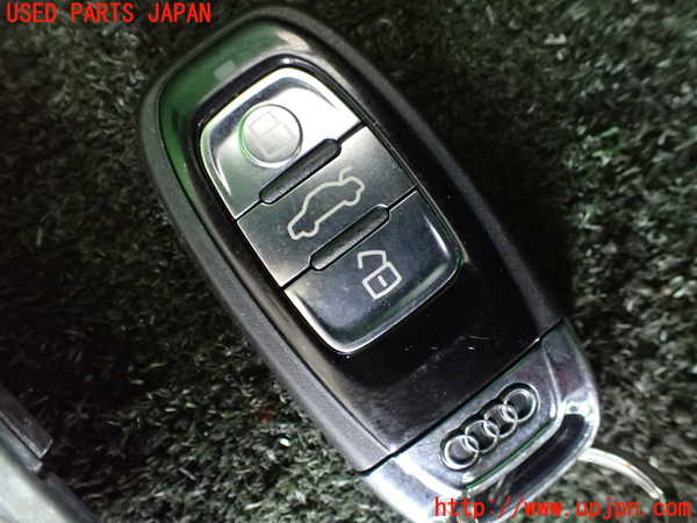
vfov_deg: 46.8
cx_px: 348
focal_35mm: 30
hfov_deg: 60.0
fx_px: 604
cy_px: 262
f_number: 2.3
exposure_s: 1/30
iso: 1600
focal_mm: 5.4
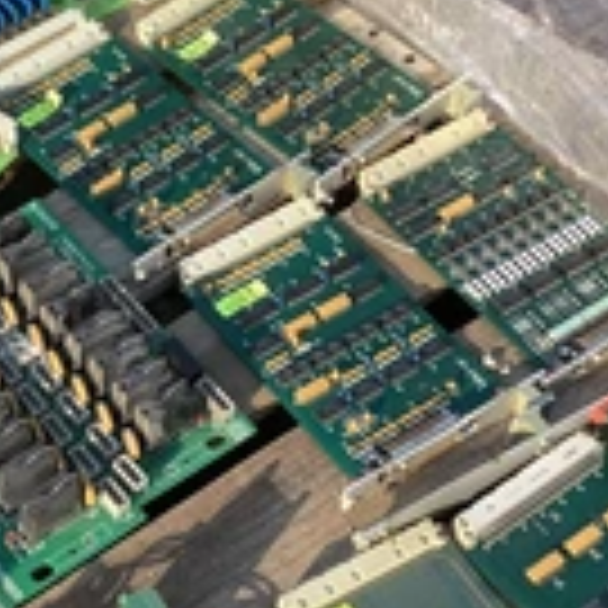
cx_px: 113
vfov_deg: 21.3
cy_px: 387
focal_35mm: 81
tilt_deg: -57.0
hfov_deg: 21.1
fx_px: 1610
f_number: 2.4
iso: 25
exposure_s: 1/405
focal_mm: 3.3
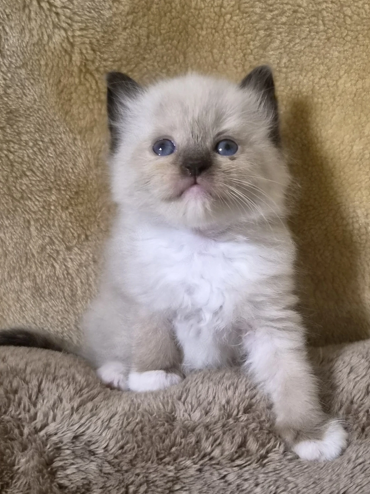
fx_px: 342
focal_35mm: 24
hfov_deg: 56.8
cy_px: 253
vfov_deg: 71.6
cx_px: 184
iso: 1600
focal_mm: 5.4
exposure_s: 1/100
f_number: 1.8
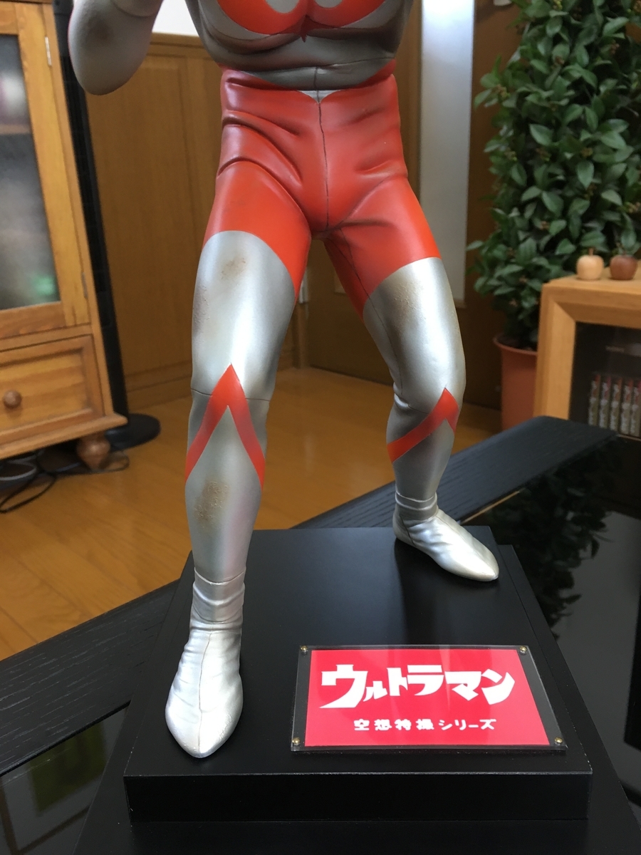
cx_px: 320
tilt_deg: -18.2
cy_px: 428
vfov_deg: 61.7
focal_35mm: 29
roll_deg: +2.4
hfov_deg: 48.2
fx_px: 716
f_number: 2.2
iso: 100
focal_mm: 4.15
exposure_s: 1/30
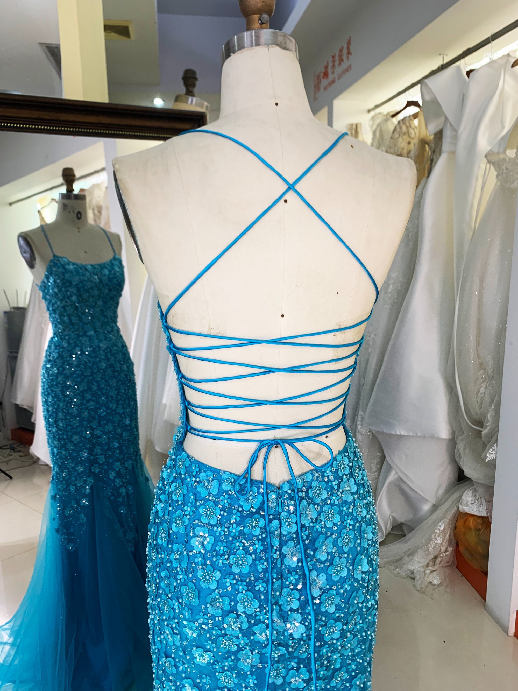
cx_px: 259
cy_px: 346
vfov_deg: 67.3
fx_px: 519
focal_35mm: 26
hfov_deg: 53.1
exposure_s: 1/91
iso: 100
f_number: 1.8
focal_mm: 4.25
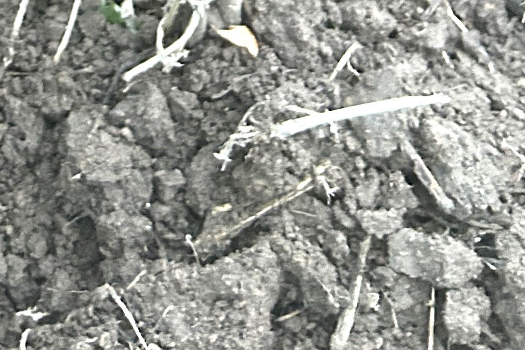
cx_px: -45
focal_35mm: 100
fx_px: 1458
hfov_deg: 19.6
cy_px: -596
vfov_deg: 10.7
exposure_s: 1/42
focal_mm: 5.7
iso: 500
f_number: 1.5
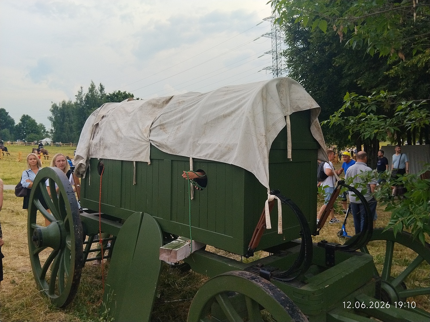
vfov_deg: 48.2
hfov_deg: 61.7
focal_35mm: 29
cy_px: 161
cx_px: 215
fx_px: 360
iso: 50
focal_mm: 3.96
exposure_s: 1/356
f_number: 1.8
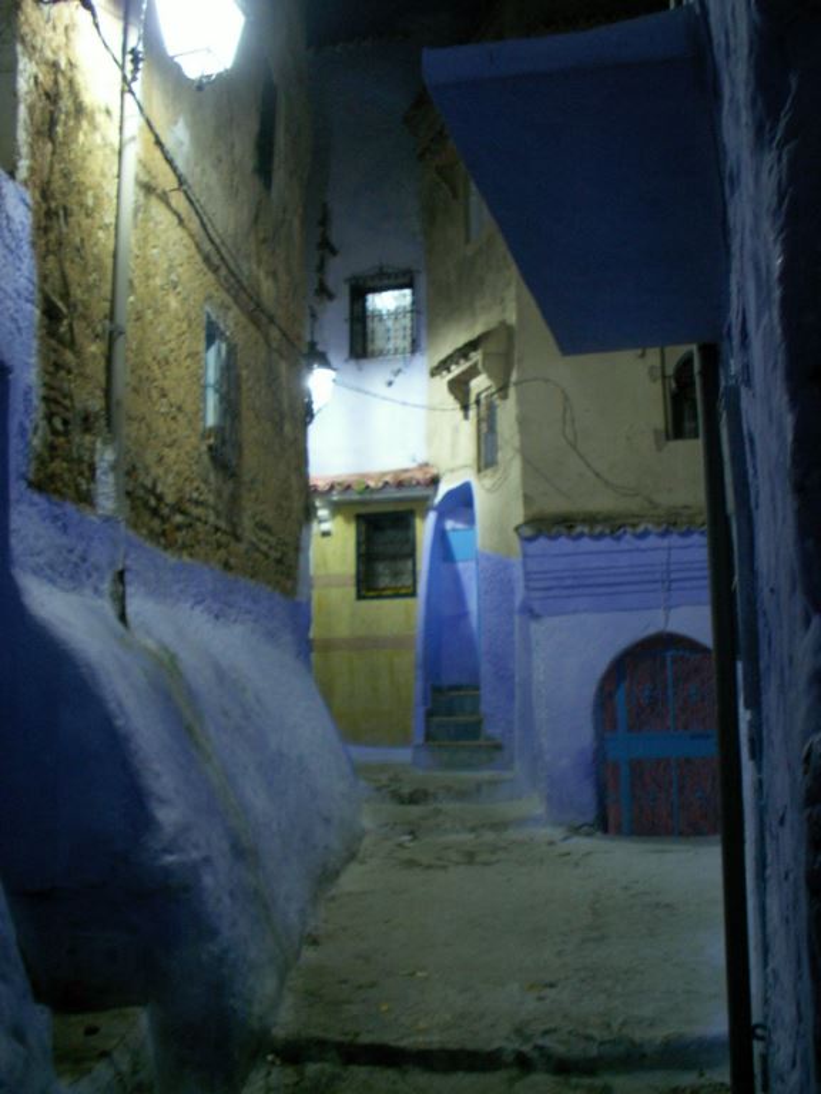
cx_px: 410
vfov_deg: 52.6
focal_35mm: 35
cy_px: 547
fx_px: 1107
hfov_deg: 40.7
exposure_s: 1/2.5
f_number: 2.8
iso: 160
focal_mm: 5.86
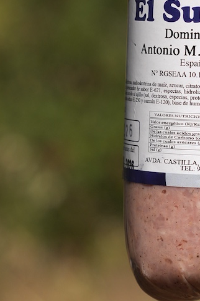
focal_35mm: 179
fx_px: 1492
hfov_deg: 7.6
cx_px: 203
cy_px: 37
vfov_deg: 11.4
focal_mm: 48
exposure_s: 1/80
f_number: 2.8
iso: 125
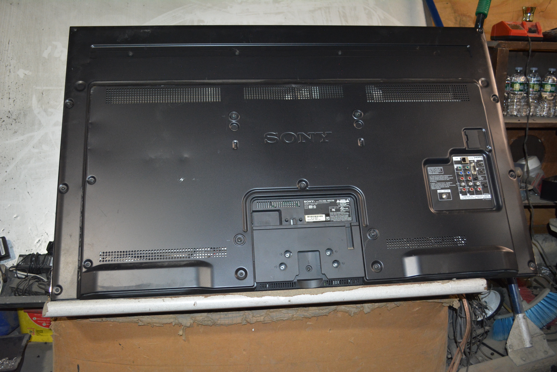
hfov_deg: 57.2
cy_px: 186
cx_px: 278
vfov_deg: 40.0
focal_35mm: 33
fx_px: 511
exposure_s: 1/60
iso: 1400
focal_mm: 22
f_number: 4
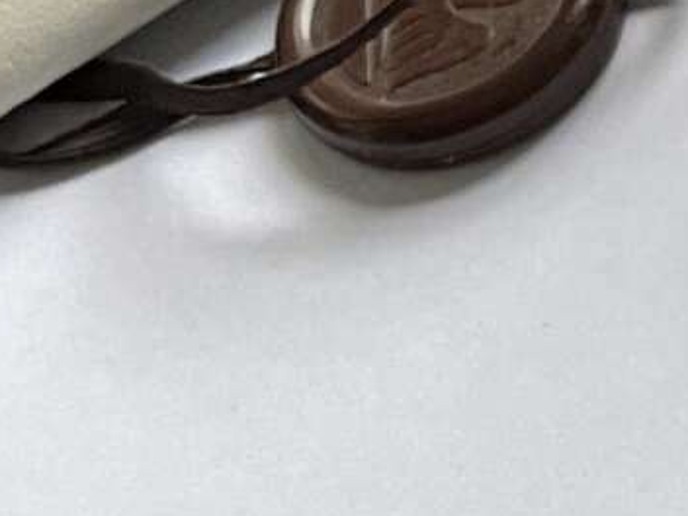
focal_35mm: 211
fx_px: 4194
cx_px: 1700
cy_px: -39
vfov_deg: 7.0
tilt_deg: -53.1
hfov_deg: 8.5
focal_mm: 3
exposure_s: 1/122
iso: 64
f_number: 1.8
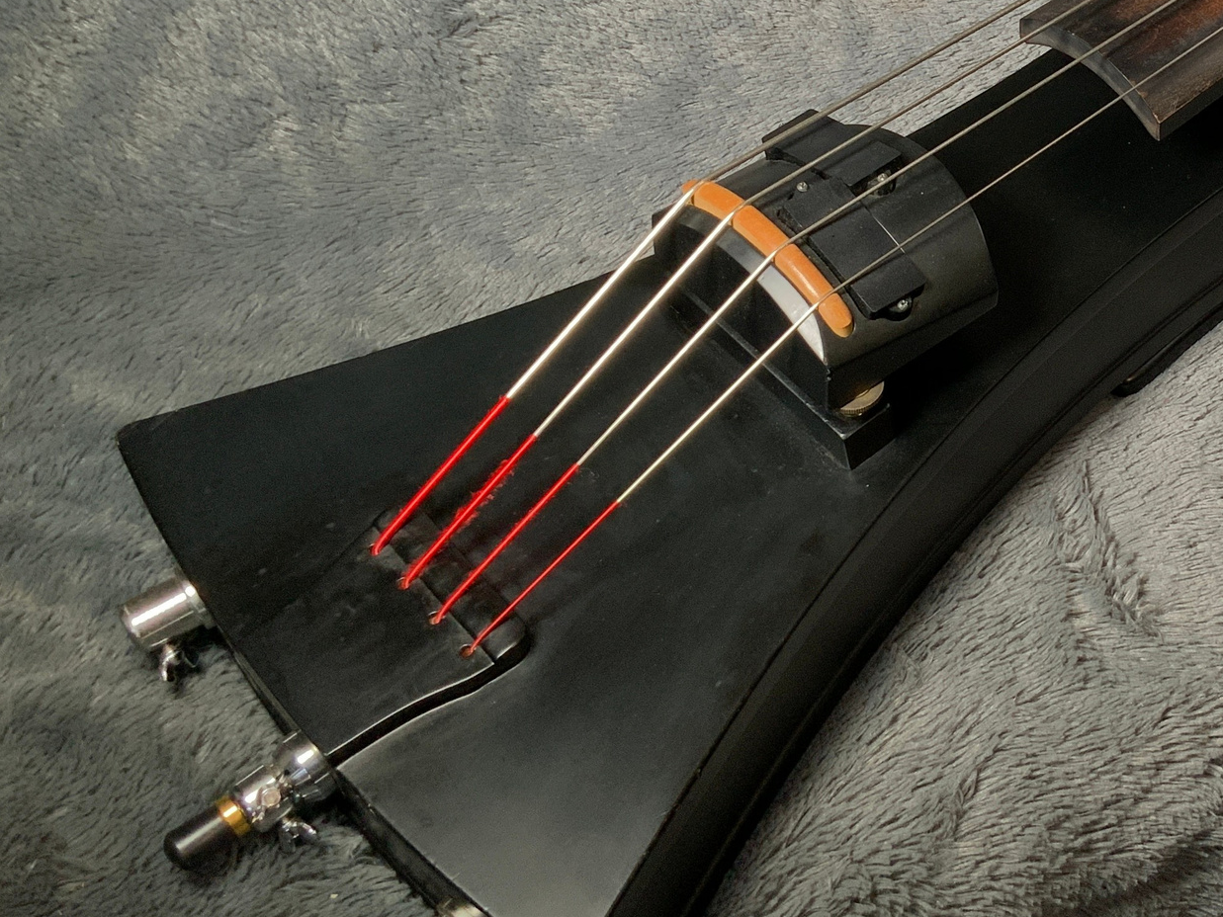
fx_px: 2120
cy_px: 246
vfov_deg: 24.2
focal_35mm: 60
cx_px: 1129
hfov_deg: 30.6
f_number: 1.8
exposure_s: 1/104
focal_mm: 3
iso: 64
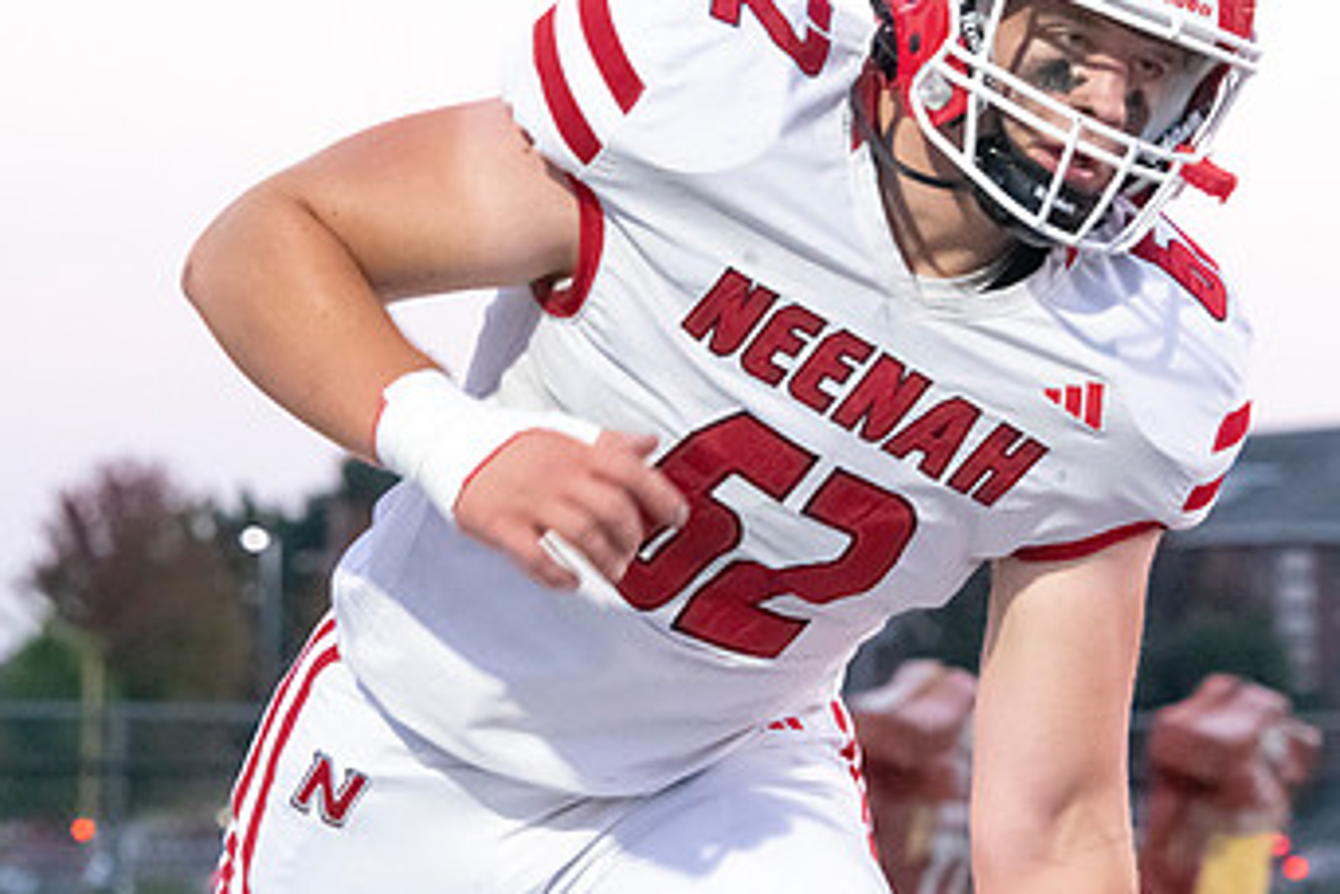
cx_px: 835
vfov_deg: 4.6
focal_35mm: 300
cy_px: 270
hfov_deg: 6.9
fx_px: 11166
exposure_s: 1/400
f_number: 7.1
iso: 10000
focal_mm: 150
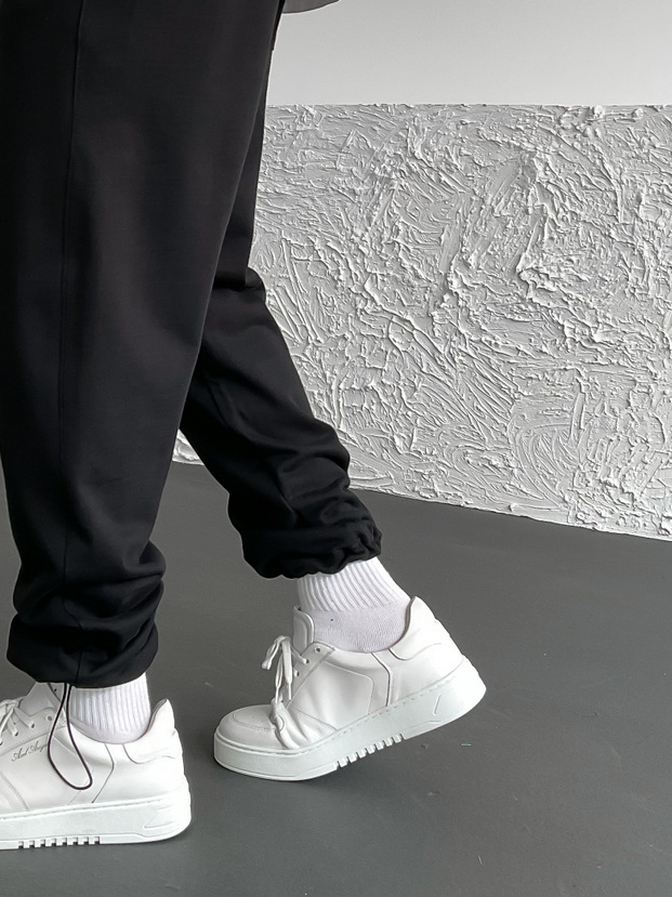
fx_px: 1451
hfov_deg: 25.7
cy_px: 262
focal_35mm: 56
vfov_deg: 33.9
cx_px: 146
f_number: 1.8
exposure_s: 1/120
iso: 40
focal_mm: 3
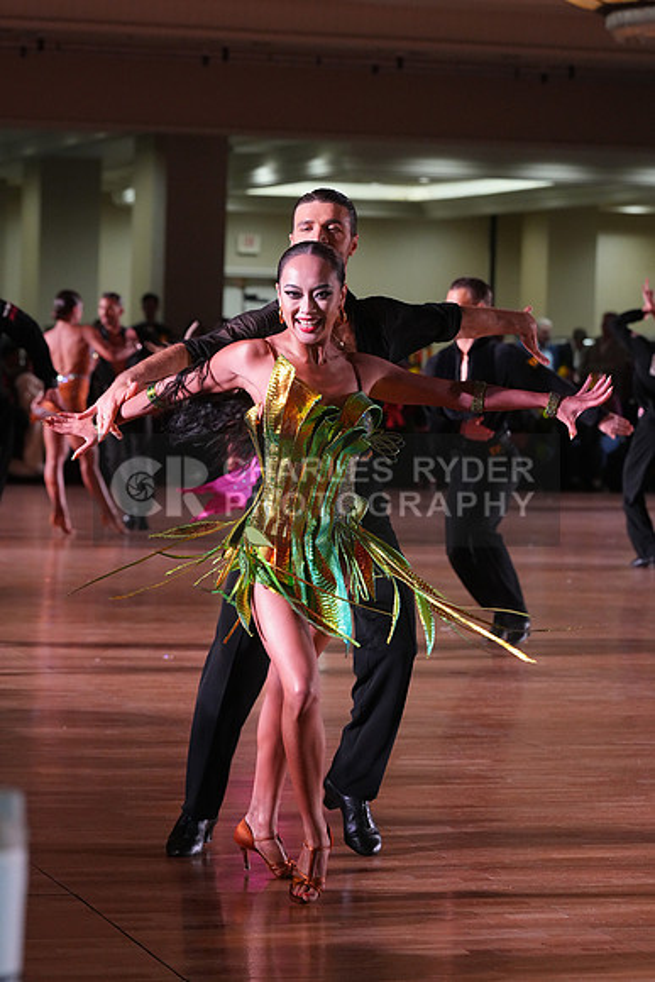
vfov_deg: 16.5
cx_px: 328
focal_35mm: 124
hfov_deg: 11.1
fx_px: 3382
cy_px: 491
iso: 4000
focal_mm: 124
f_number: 5.6
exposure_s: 1/200
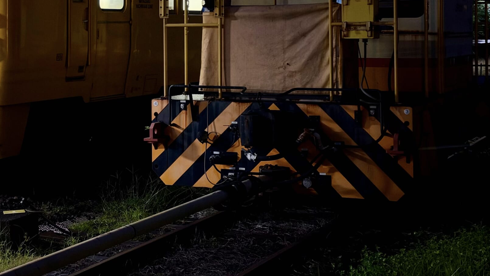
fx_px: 1078
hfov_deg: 25.2
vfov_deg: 14.4
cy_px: 25
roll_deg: +1.3
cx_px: 107
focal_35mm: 83
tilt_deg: +0.0
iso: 640
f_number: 1.48
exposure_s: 1/15
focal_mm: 6.93
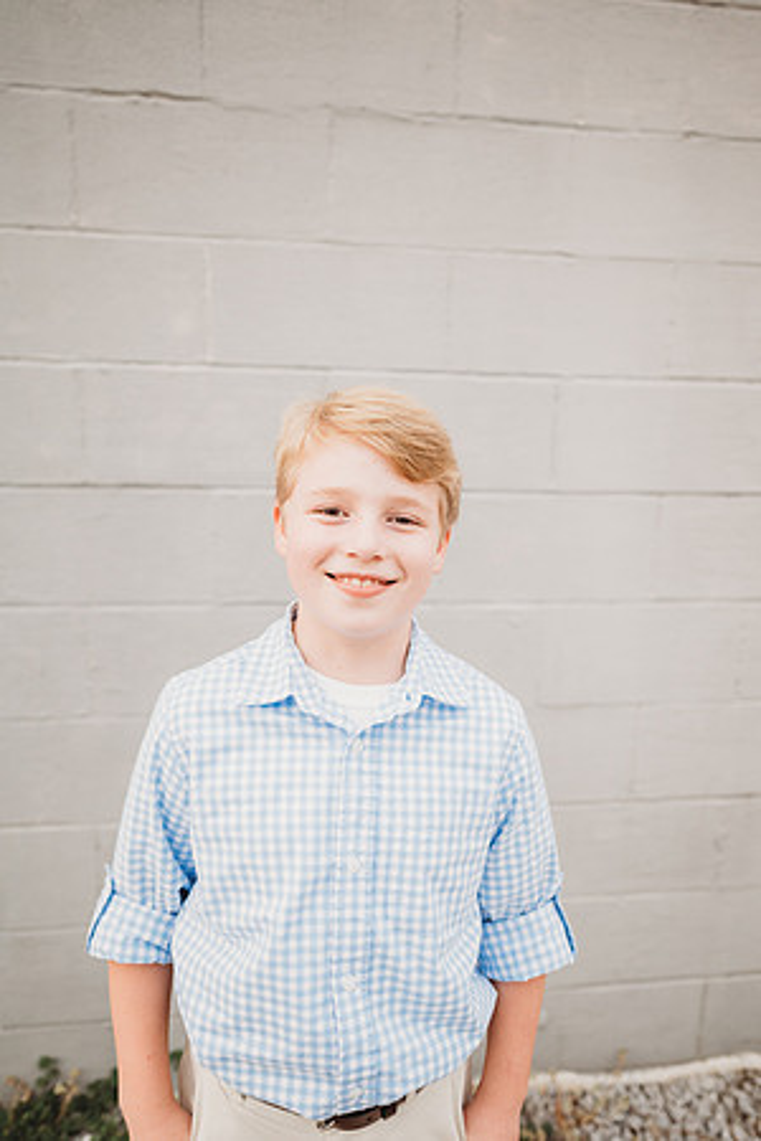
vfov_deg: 73.7
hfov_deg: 53.1
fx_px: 761
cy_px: 570
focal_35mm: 24
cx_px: 380
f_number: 2.5
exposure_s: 1/250
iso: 320
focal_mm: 24
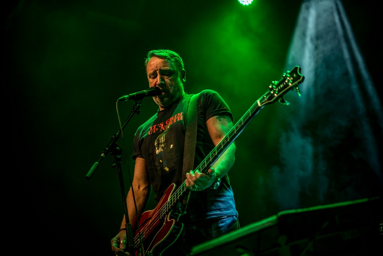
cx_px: 192
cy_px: 128
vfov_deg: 23.4
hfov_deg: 34.5
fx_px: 617
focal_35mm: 58
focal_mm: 58
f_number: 2.8
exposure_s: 1/80
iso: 1000
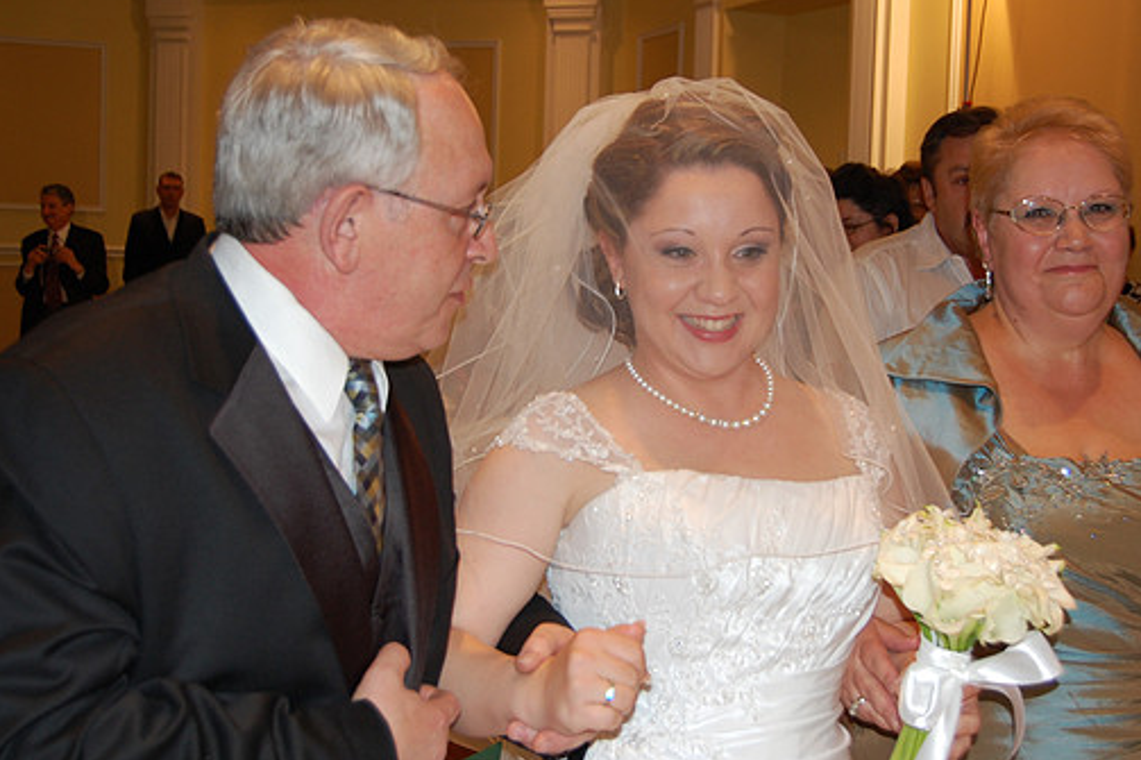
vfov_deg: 25.2
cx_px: 637
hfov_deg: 37.1
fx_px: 1697
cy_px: 347
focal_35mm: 54
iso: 400
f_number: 4.5
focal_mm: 31
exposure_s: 1/60
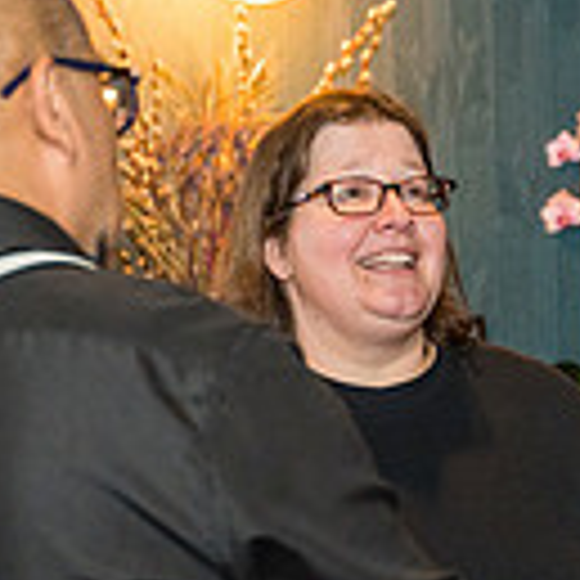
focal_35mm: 188
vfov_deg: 9.3
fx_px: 3564
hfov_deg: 9.3
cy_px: 461
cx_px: 207
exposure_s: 1/125
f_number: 2.8
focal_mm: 49.1
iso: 2500
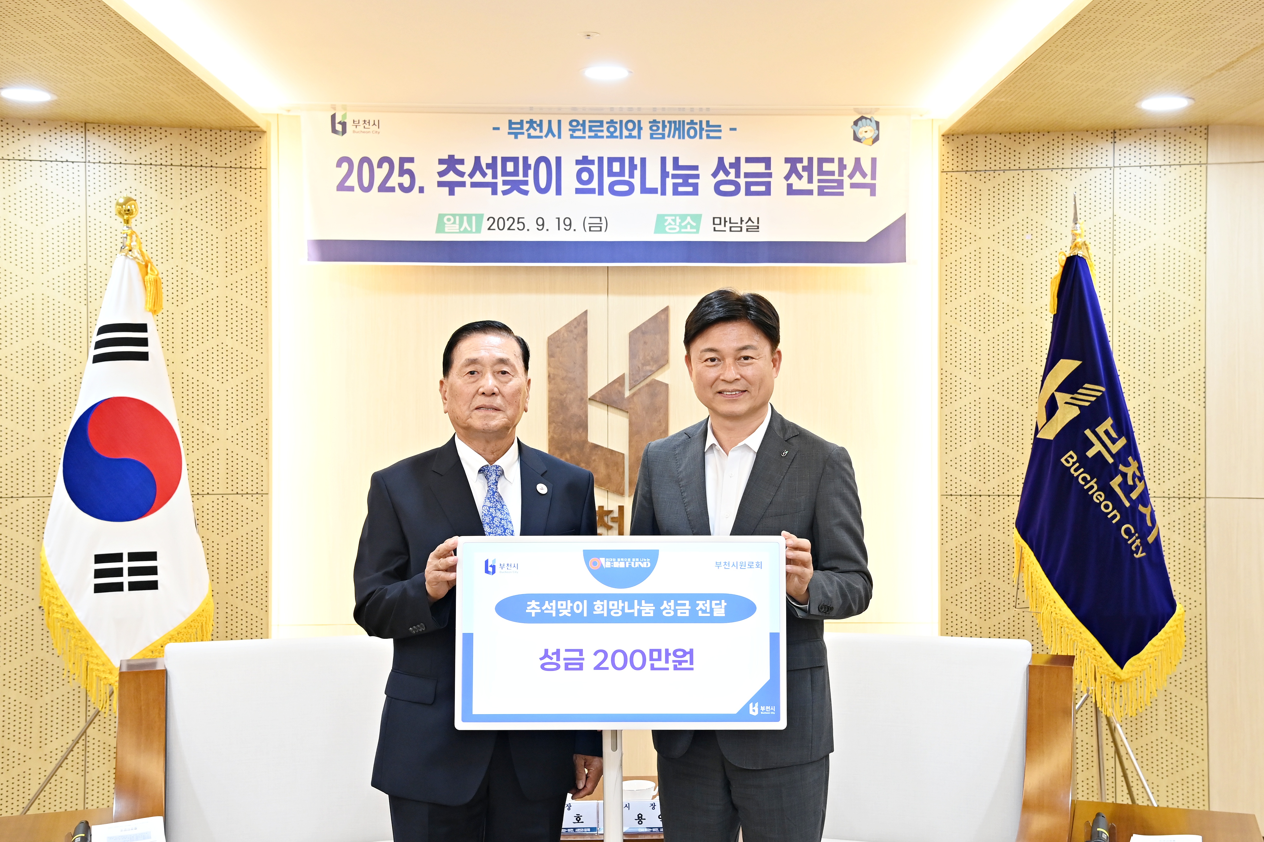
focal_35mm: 45
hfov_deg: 43.6
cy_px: 421
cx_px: 632
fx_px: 1580
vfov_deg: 29.9
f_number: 6.3
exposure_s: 1/100
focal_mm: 45
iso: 2500
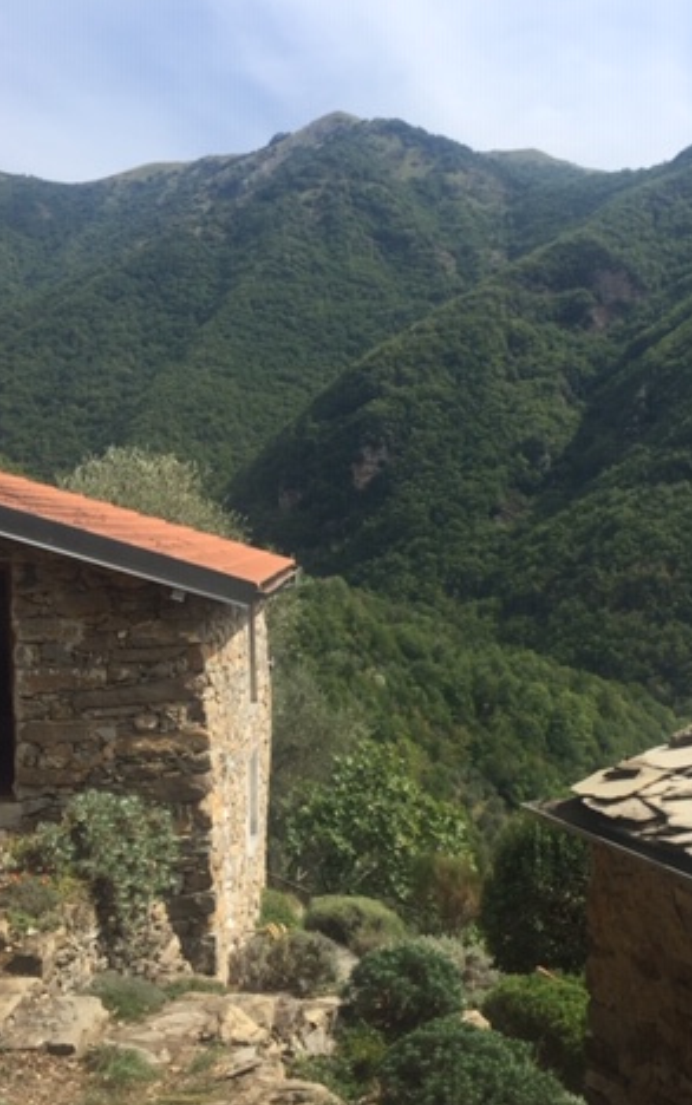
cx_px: 510
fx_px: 1266
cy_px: 555
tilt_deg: -2.5
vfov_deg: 47.2
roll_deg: +0.6
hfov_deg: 30.1
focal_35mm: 42
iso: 32
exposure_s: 1/1647
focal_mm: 4.15
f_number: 2.2
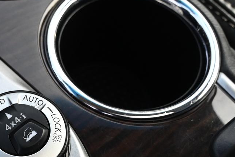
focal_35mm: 72
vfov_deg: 18.8
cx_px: 5
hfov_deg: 26.7
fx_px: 470
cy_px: 129
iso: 1600
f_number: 6.3
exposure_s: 1/800
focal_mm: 24
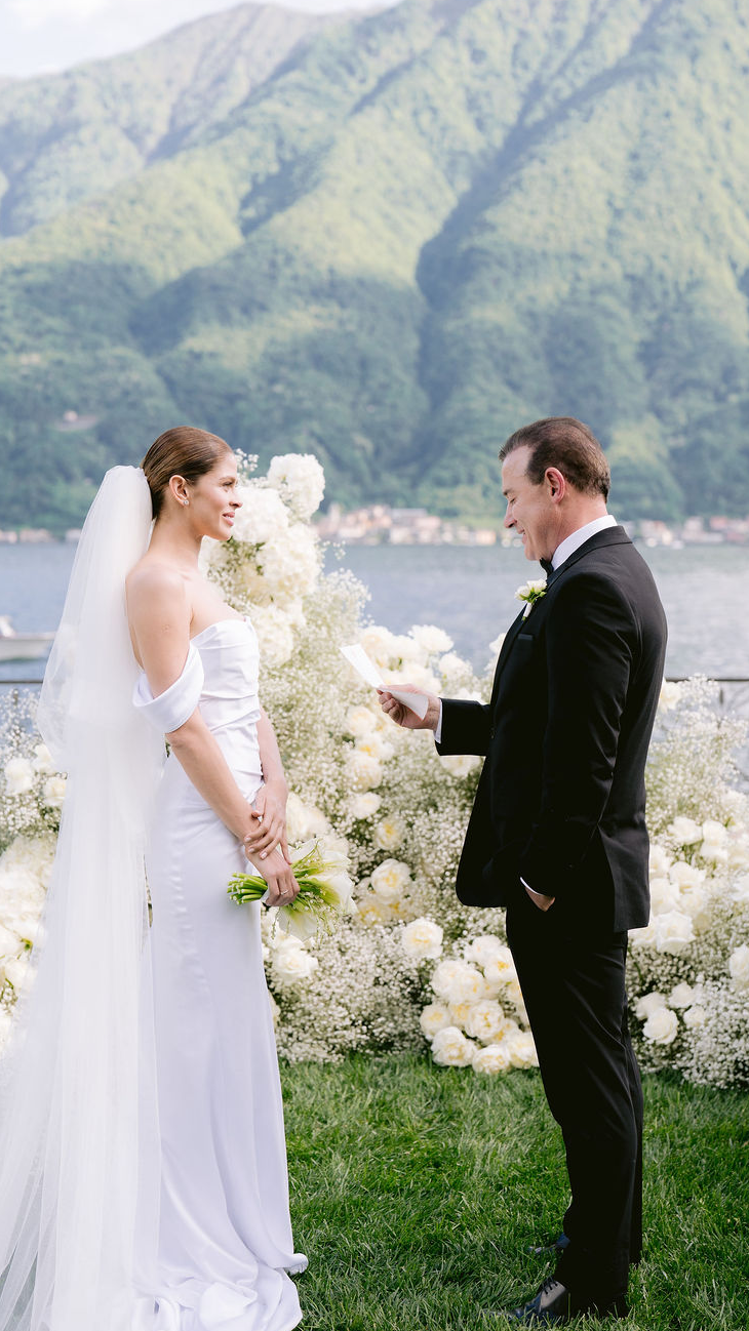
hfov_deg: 19.4
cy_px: 616
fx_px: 2189
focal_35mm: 62
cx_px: 350
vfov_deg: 33.8
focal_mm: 50
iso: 200
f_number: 2.8
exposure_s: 1/800
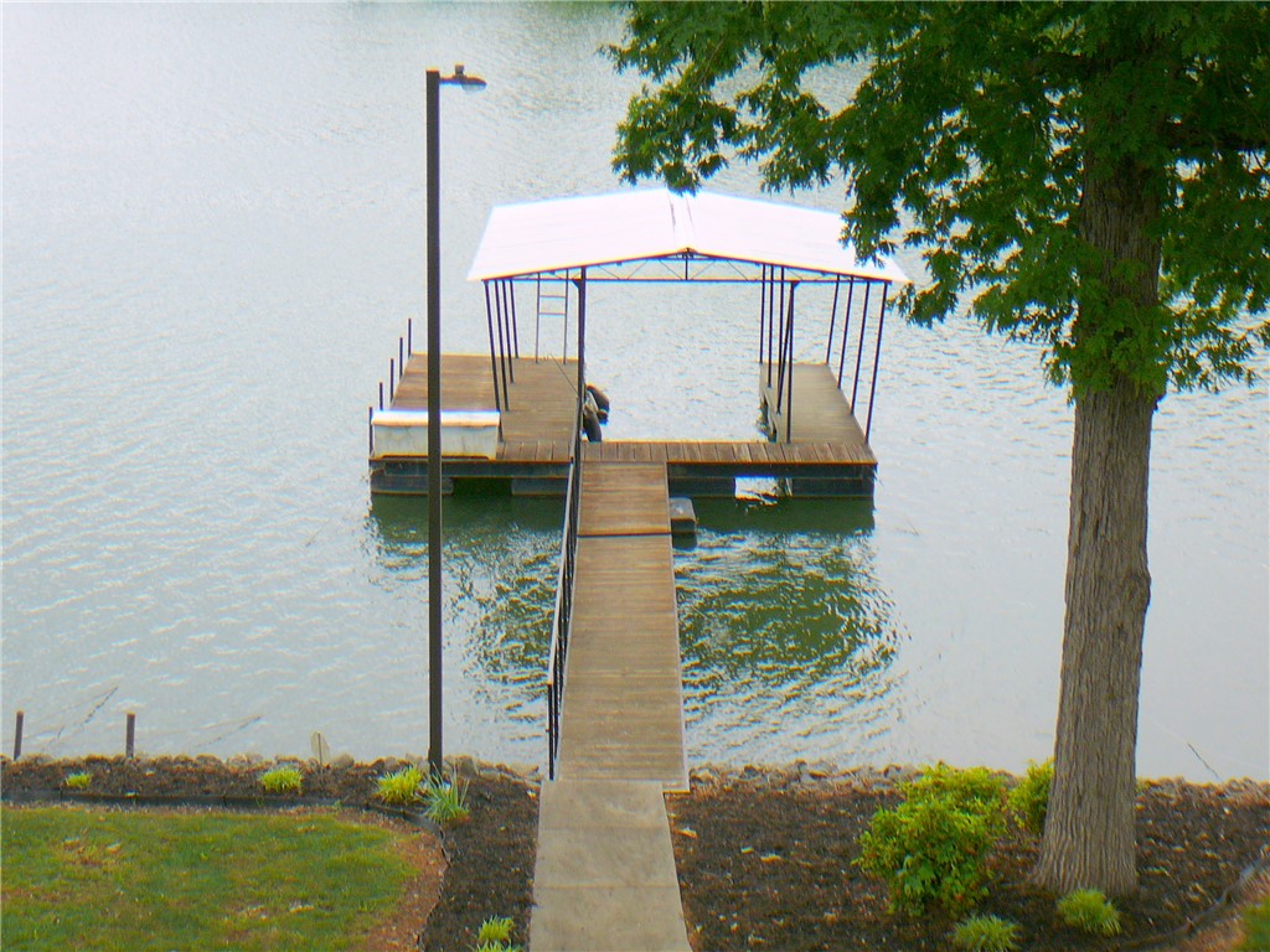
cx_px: 635
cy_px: 476
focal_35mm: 59
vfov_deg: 24.8
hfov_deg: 32.7
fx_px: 2165
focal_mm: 8.7
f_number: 3.5
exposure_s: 1/250
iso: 80
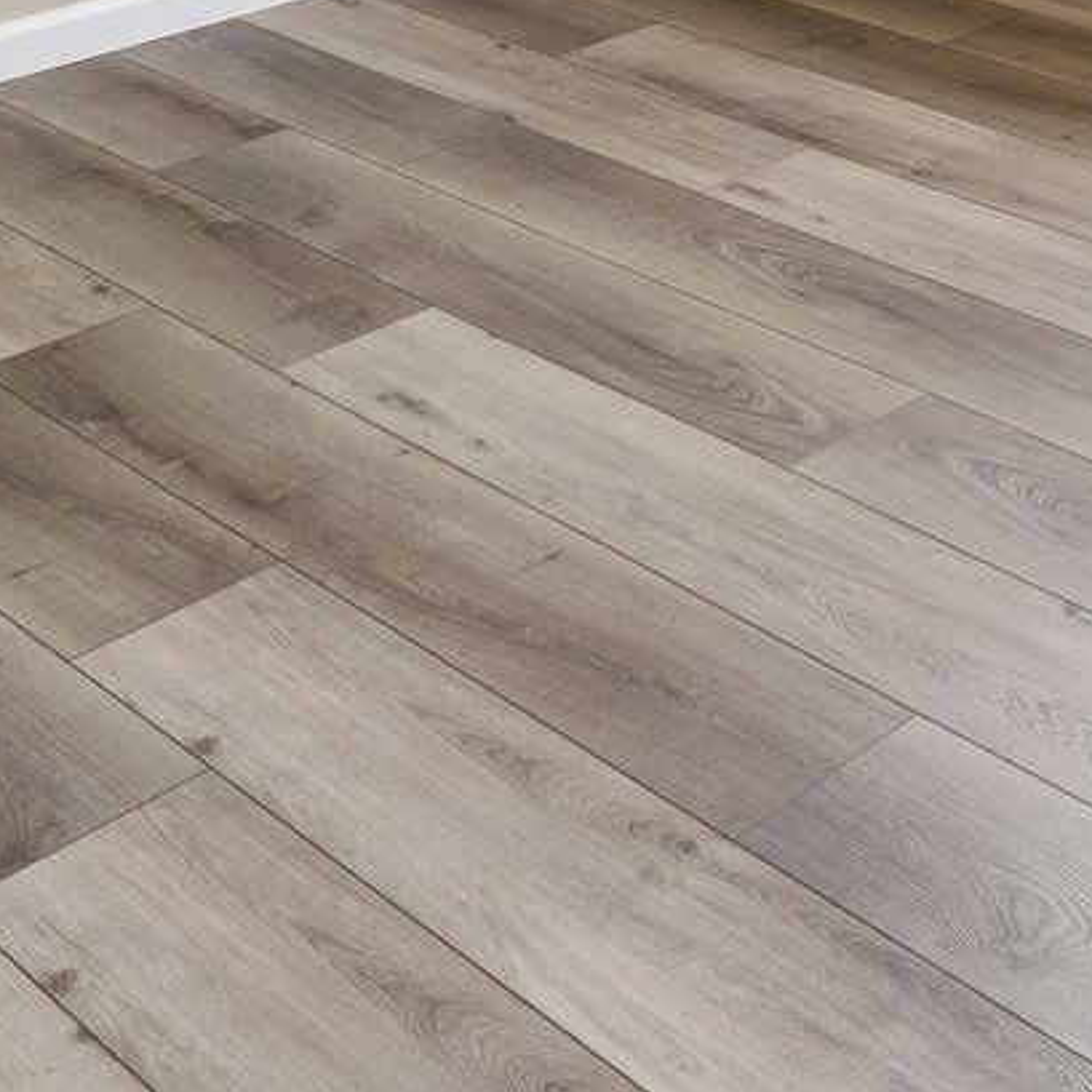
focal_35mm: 68
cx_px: 910
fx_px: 2427
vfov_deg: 20.3
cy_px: -712
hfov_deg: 24.8
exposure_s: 1/15
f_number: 8
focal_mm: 16
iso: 400
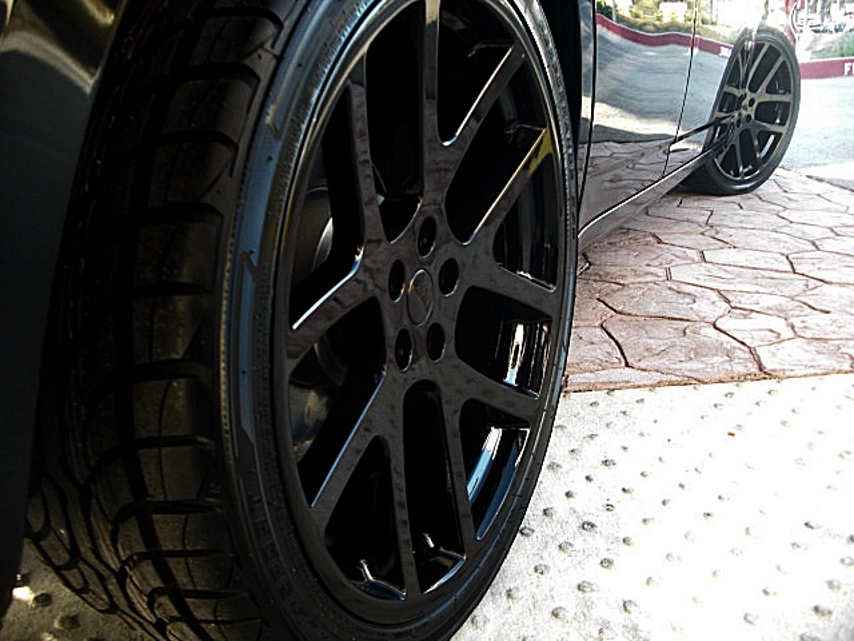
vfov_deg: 39.7
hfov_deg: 51.4
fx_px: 888
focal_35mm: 36
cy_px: 320
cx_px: 427
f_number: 2.8
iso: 200
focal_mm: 6.3
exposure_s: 1/80
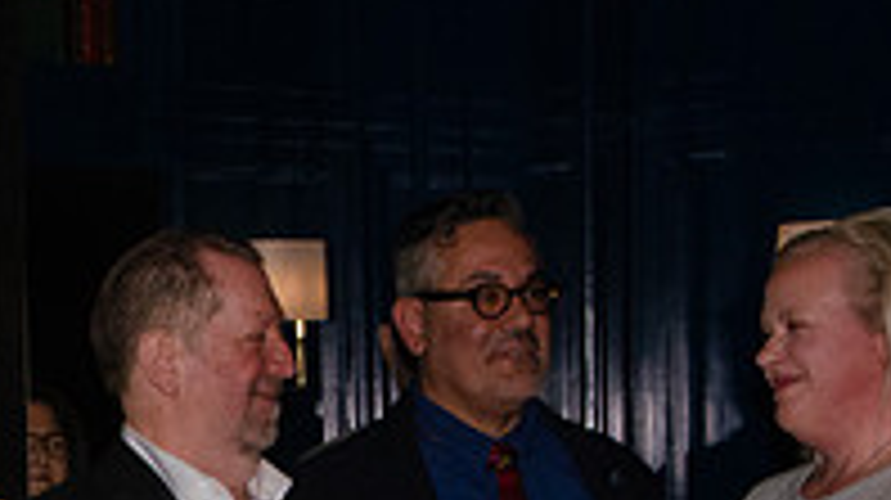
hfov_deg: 11.0
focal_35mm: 193
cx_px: -130
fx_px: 4556
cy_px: 622
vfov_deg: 6.2
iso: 2500
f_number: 16
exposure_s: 1/200
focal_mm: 42
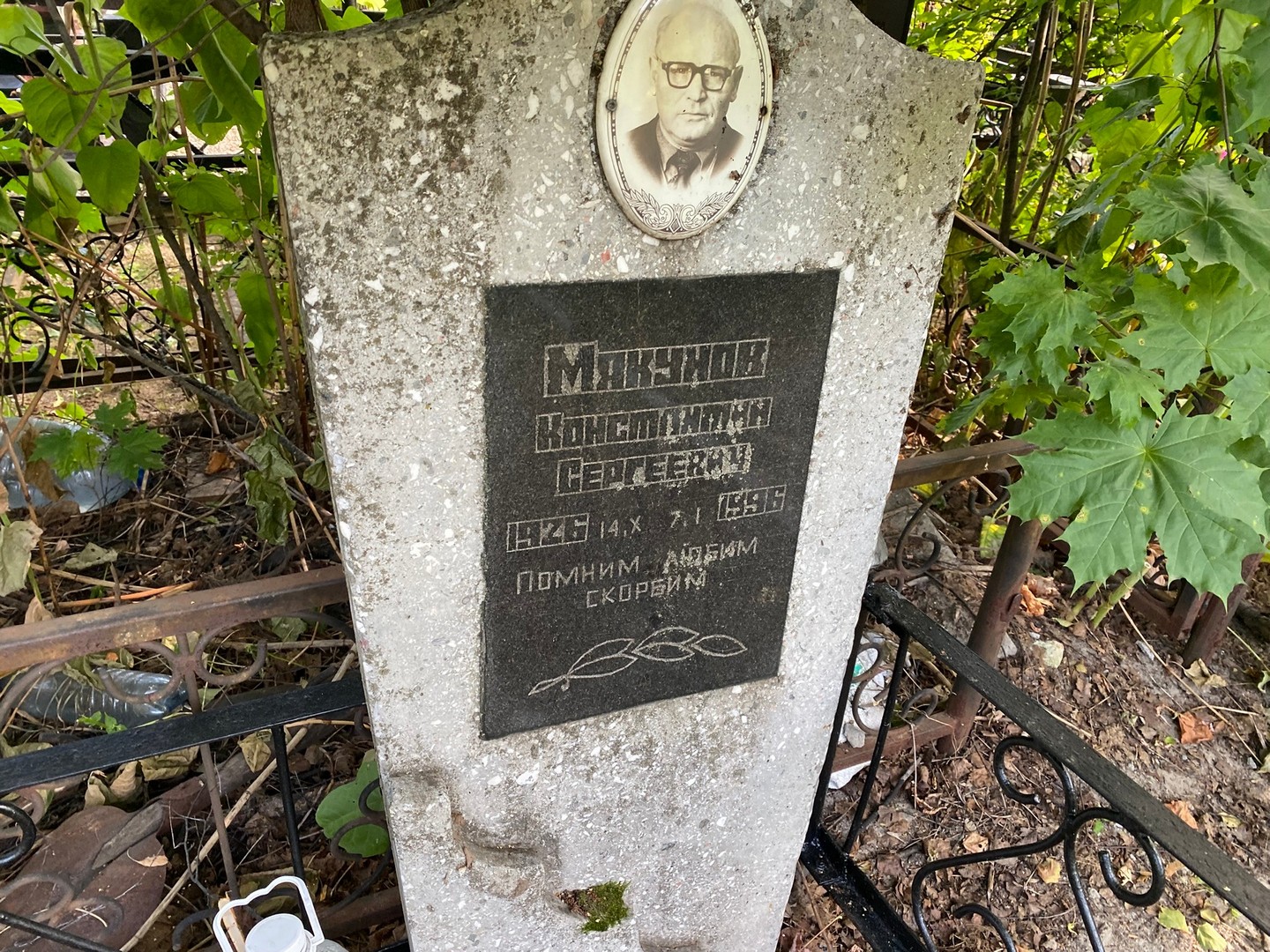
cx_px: 635
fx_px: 954
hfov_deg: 67.3
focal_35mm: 26
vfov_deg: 53.1
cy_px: 476
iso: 125
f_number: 1.8
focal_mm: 4.25
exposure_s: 1/121
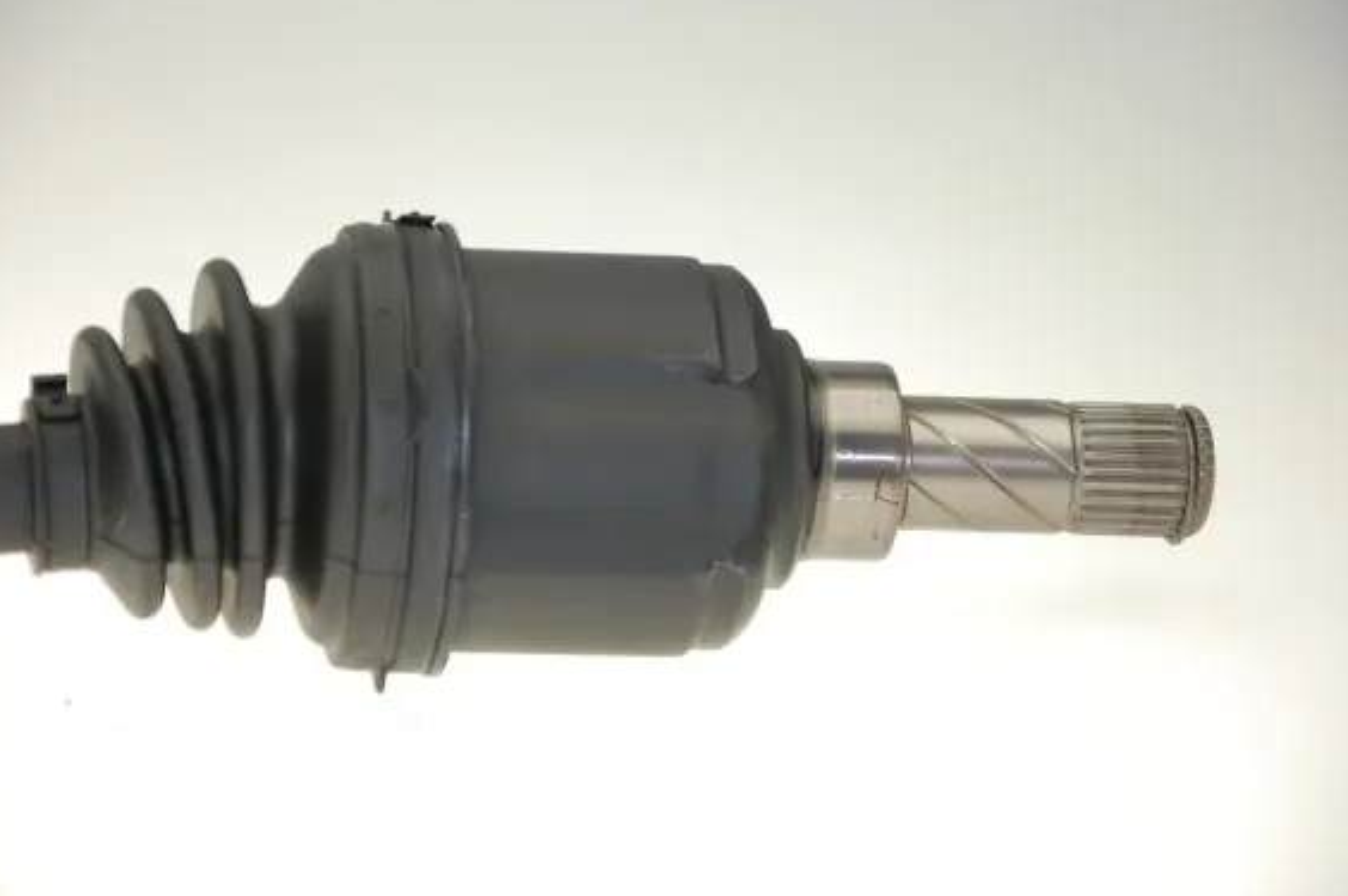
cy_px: 423
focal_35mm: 156
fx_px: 5836
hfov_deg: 13.2
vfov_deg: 8.8
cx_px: 652
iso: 400
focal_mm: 98
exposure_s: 1/320
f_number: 5.6
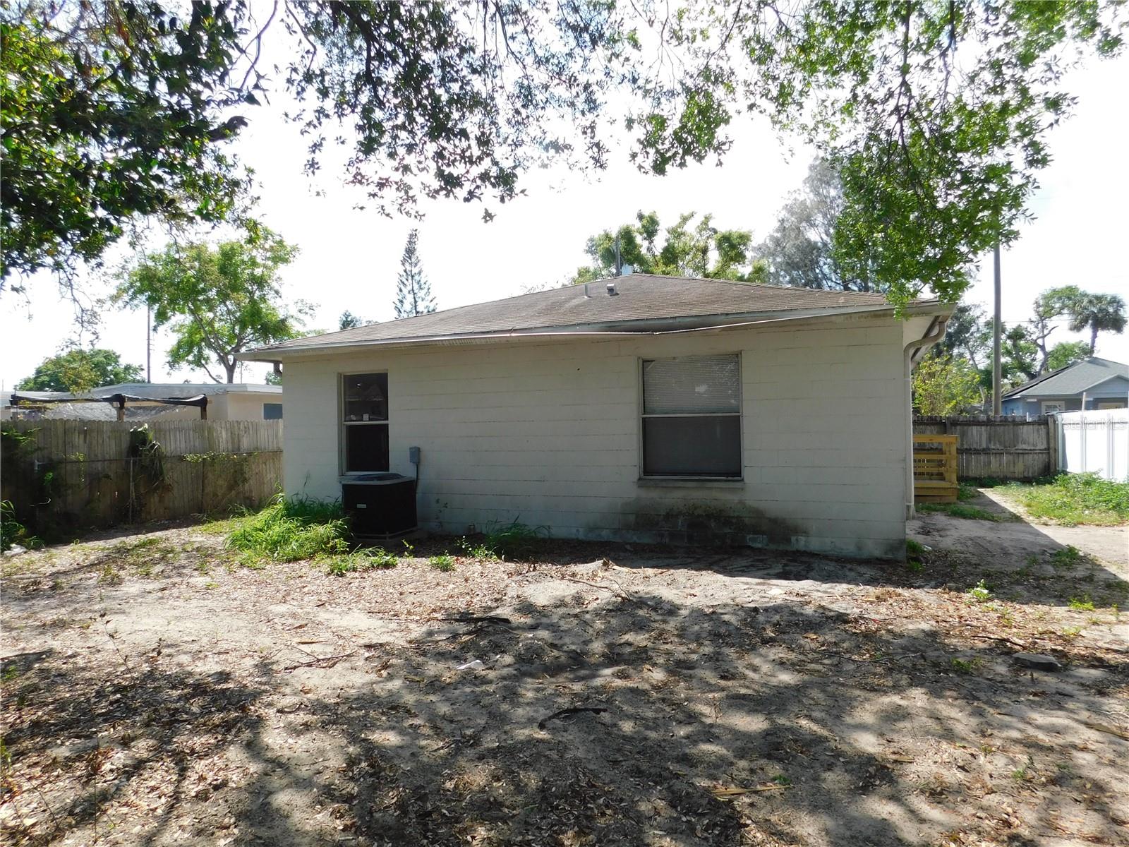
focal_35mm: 23
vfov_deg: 58.9
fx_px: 750
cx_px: 564
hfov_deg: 73.9
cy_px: 424
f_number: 3
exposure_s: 1/1000
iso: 125
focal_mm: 4
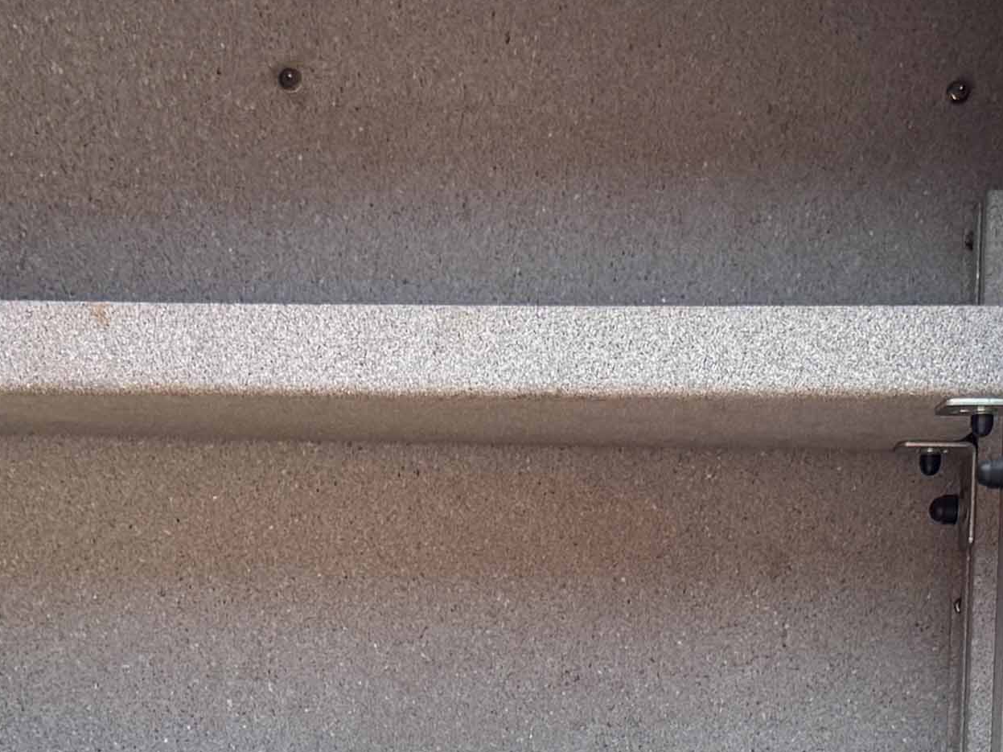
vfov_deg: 12.8
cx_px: 441
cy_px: 1249
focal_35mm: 107
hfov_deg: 18.4
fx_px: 3100
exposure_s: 1/800
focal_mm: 6.76
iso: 80
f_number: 1.8
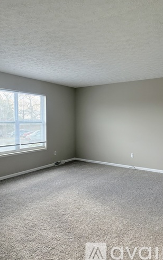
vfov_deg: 66.4
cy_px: 132
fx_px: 199
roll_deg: +0.2
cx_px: 72
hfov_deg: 44.5
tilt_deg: -2.9
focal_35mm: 28
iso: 160
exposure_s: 1/120
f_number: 1.6
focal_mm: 5.96
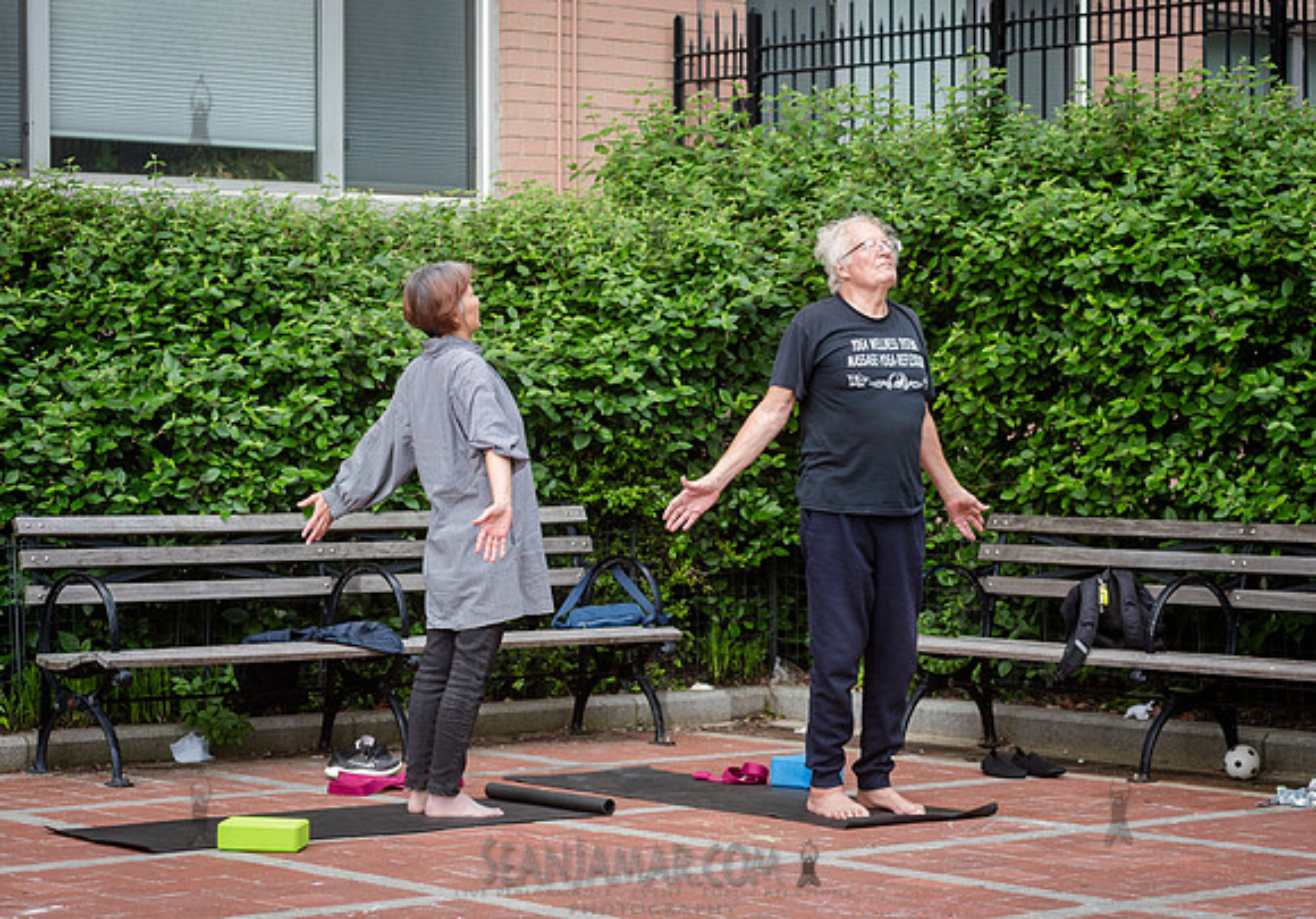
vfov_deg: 15.9
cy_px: 445
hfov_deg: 22.7
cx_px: 702
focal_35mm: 88
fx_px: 3283
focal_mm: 80
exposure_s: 1/250
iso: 400
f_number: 4.5
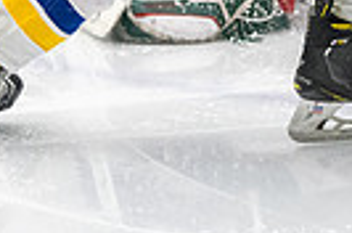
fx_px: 4799
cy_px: -314
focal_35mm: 492
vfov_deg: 2.8
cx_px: 296
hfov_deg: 4.2
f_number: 2.8
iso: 4000
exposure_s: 1/800
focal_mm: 78
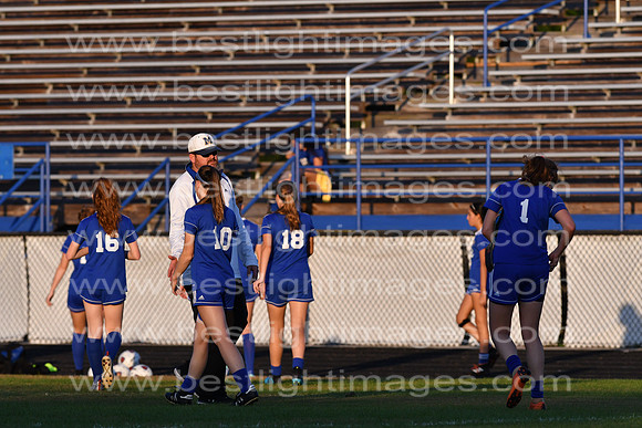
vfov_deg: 3.1
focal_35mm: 450
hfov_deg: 4.6
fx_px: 8027
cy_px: 214
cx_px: 321
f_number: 5.6
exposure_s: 1/3200
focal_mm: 300
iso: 640
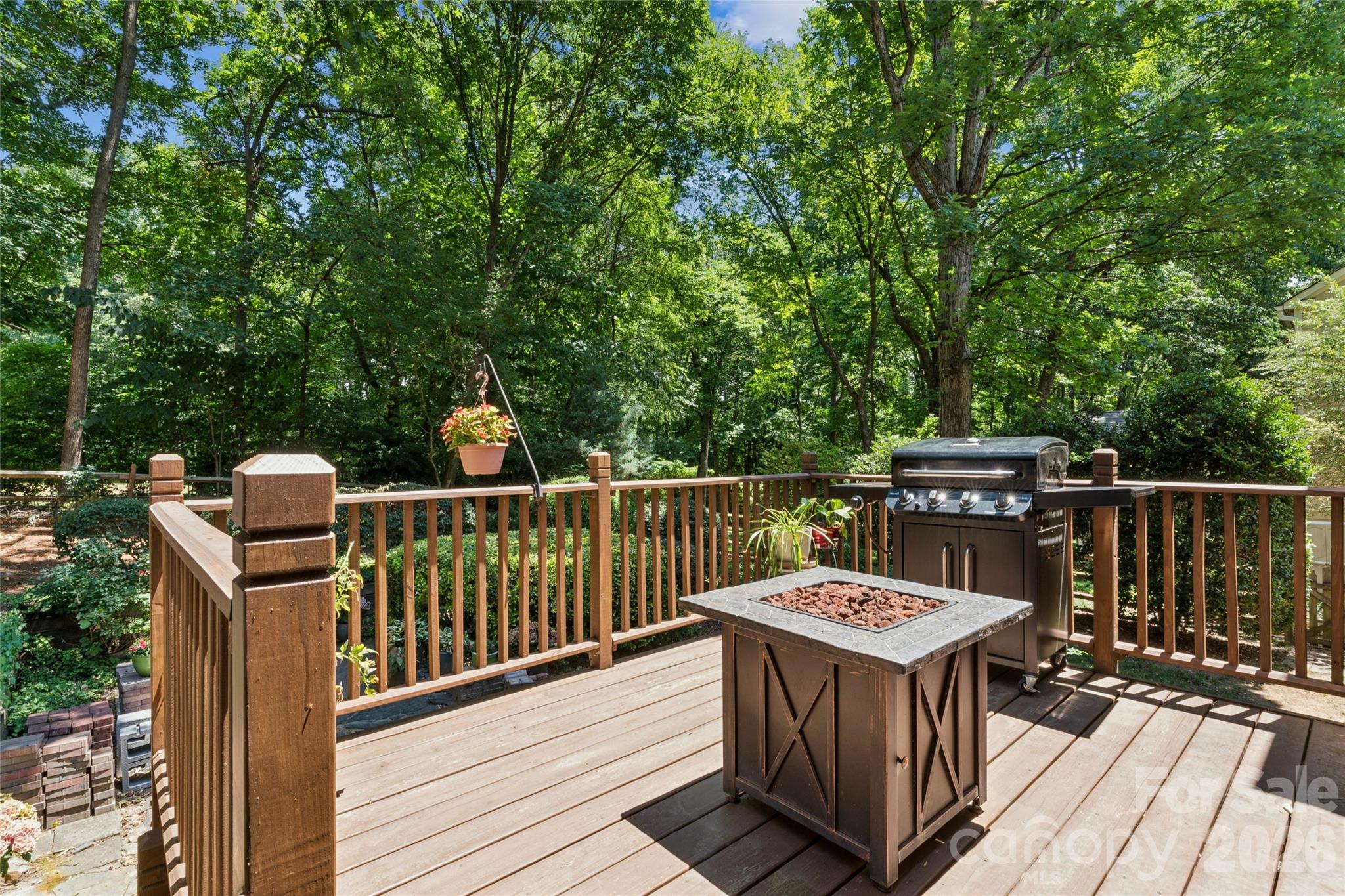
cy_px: 448
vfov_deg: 71.7
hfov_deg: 94.6
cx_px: 672
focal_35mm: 17
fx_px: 620
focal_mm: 16.6
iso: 100
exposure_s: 1/5
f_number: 22
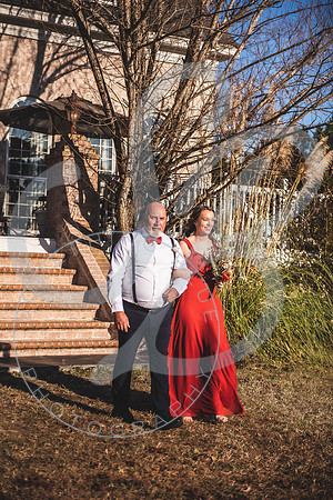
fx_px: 971
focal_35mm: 70
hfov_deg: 19.5
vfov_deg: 28.8
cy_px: 250
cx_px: 166
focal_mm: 70
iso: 100
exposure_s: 1/4000
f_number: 2.8
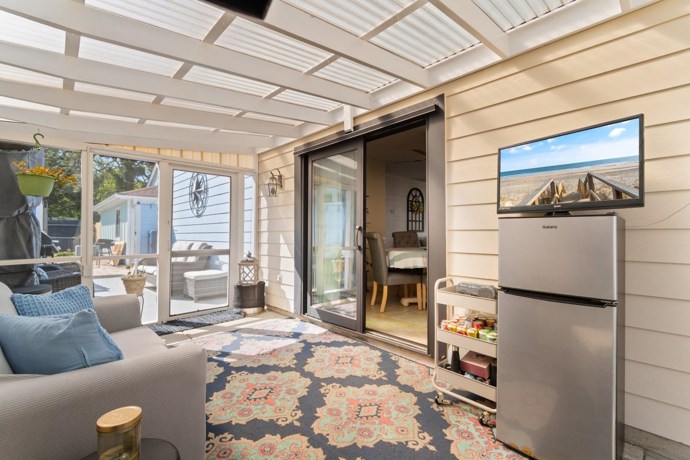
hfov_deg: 100.4
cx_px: 345
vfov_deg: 77.3
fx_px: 287
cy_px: 230
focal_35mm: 15
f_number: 4.5
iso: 100
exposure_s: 1/80
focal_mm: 10
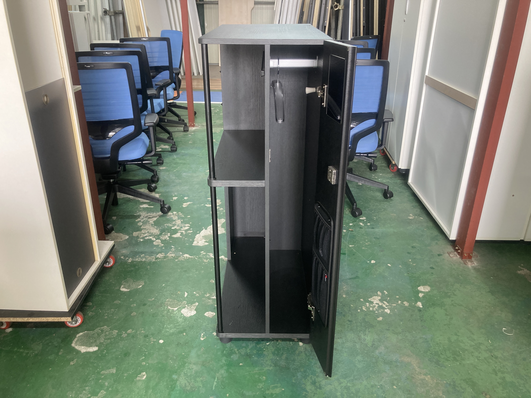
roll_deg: -0.8
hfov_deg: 63.4
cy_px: 199
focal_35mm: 28
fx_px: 430
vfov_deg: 49.7
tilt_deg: -23.2
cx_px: 266
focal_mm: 3.99
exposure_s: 1/60
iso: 125
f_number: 1.8
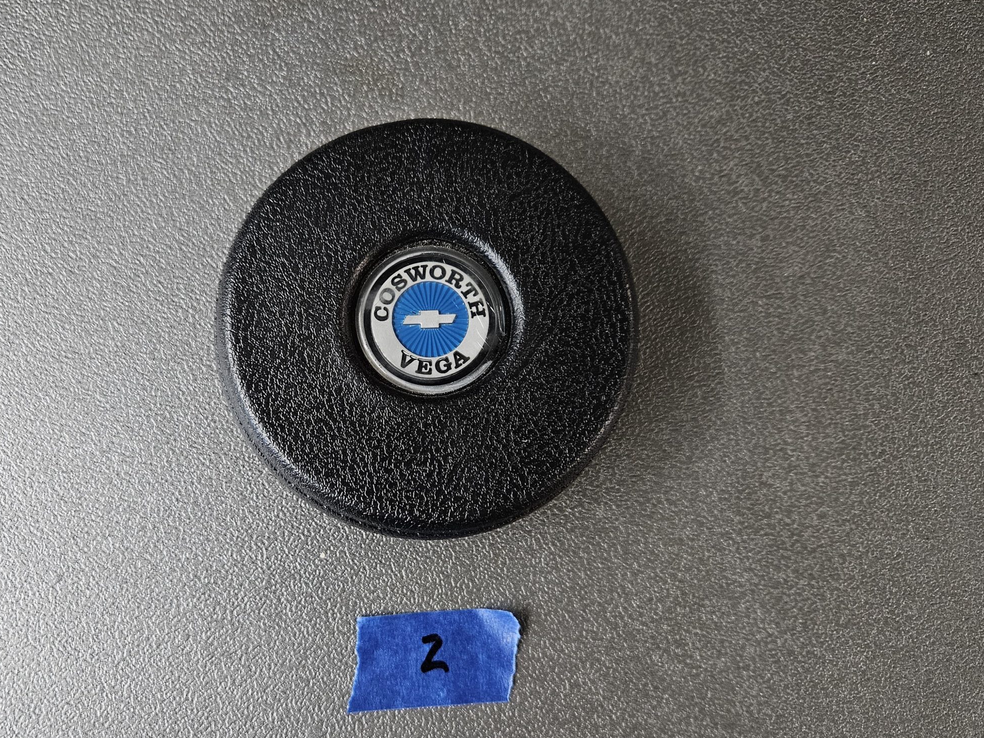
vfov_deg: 46.6
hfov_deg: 59.3
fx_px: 853
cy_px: 424
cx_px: 379
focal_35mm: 30
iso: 500
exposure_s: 1/120
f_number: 1.8
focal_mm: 5.4
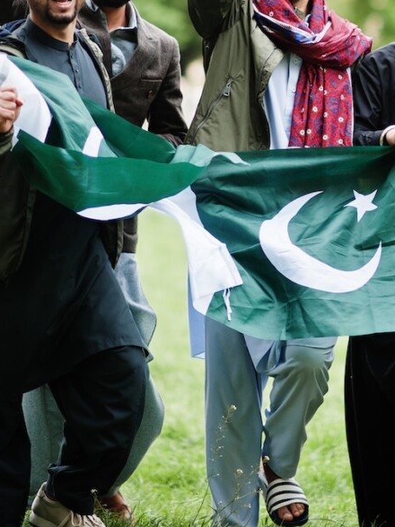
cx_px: 424
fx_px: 3181
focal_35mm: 209
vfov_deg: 9.4
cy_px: 80
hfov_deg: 7.1
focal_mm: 85
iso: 200
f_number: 1.6
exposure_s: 1/1000
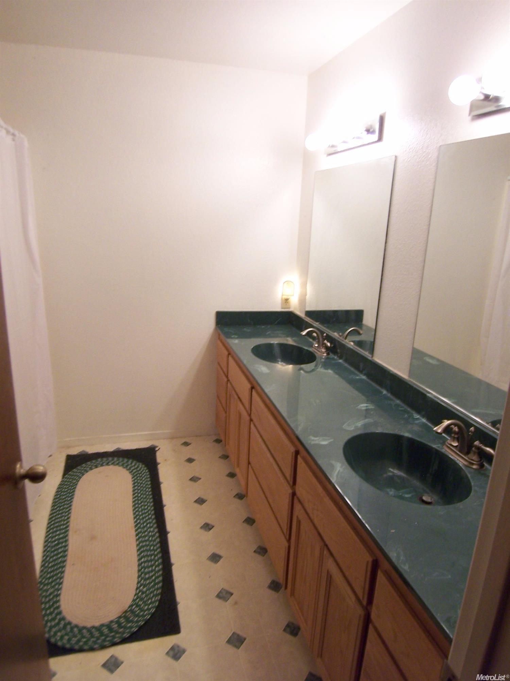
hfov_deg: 58.9
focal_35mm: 23
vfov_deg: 73.9
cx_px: 255
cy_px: 340
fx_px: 452
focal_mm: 3.8
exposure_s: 1/30
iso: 125
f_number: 2.8
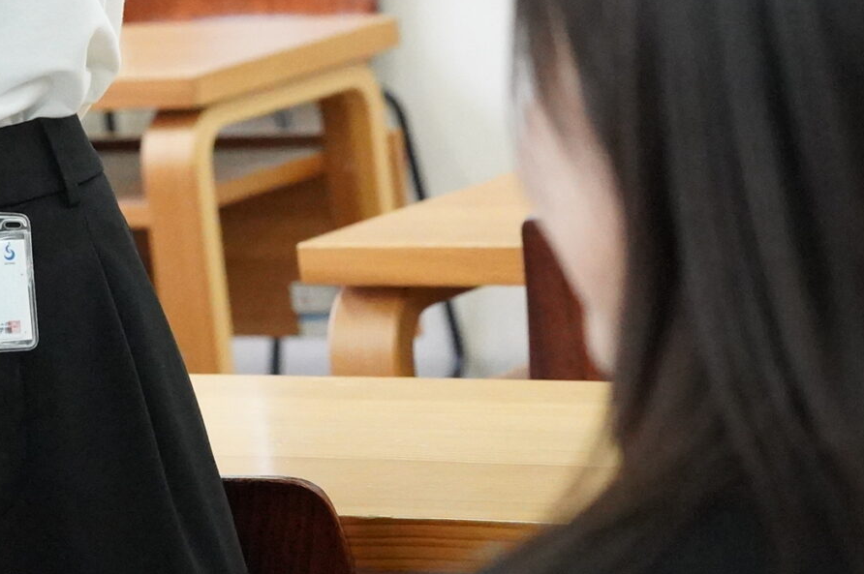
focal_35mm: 244
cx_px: -129
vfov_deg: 5.6
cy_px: -134
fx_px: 5850
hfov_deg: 8.4
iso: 16000
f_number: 5.6
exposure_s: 1/640
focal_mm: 85
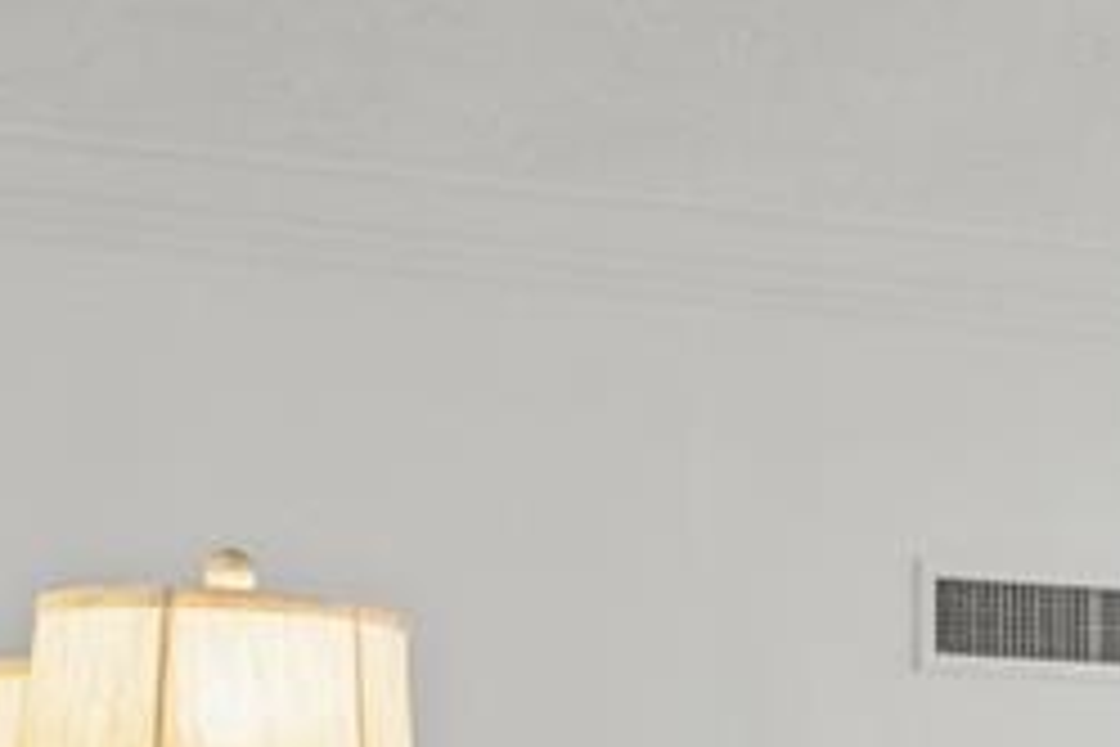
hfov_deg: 12.9
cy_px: 1278
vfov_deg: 8.9
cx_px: 1831
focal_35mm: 148
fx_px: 4604
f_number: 5
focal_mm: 24
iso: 125
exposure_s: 1/5
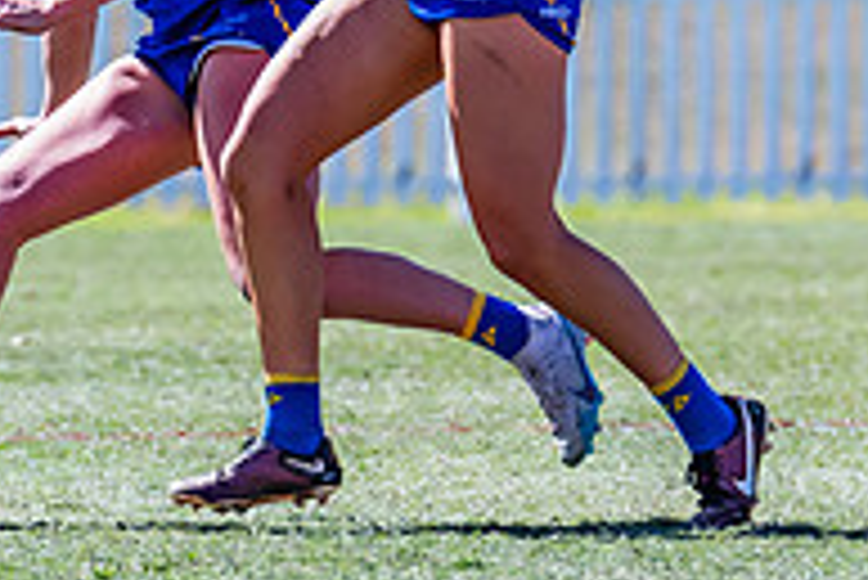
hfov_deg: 1.3
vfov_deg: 0.9
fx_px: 37206
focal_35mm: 1542
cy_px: -6
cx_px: -119
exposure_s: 1/1600
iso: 800
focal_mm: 420
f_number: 8
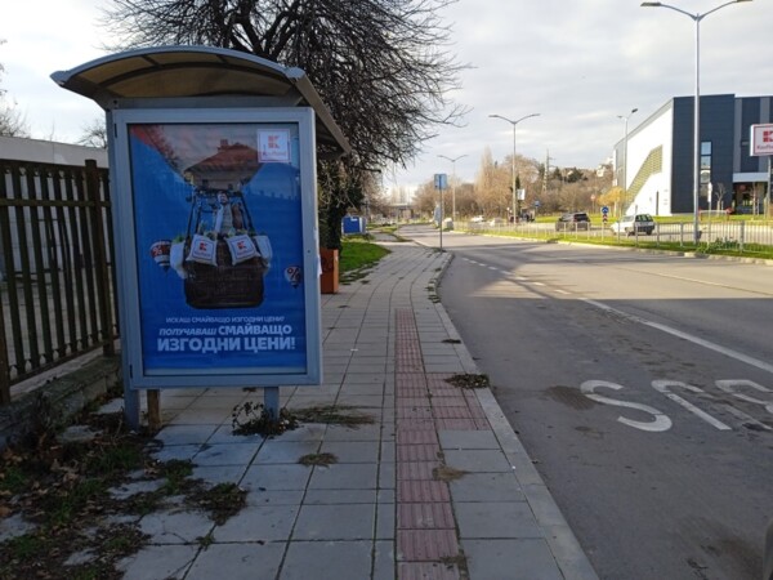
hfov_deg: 63.4
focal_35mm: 28
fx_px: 625
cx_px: 386
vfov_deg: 49.7
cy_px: 290
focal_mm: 3.43
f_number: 2.2
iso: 113
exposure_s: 1/320
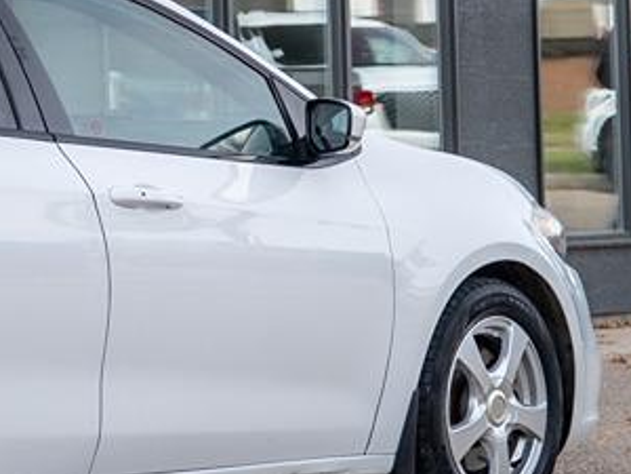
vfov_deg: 7.4
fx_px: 3609
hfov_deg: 9.7
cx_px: -349
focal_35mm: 198
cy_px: -109
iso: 160
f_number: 4
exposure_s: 1/200
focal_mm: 44
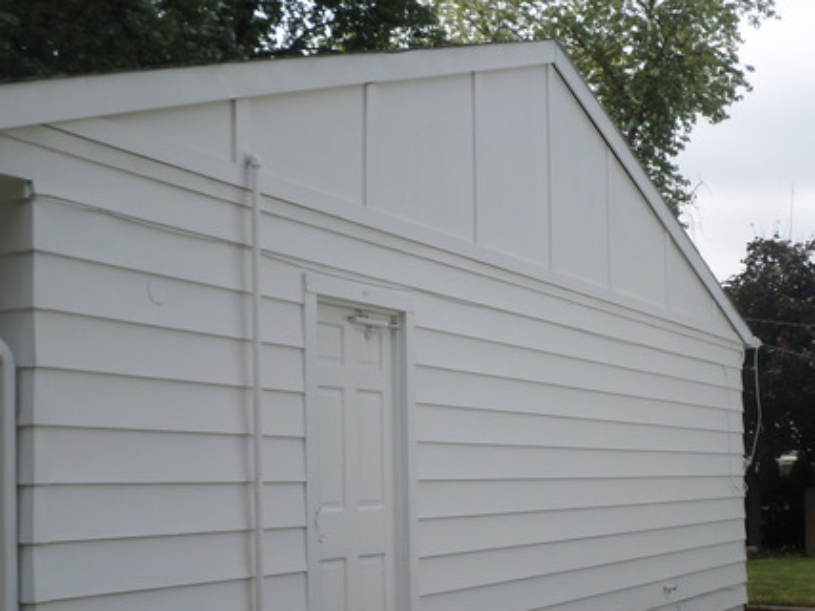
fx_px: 1271
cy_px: 437
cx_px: 517
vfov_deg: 26.8
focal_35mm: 54
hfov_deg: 35.3
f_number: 3
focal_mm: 6.5
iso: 80
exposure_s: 1/1000
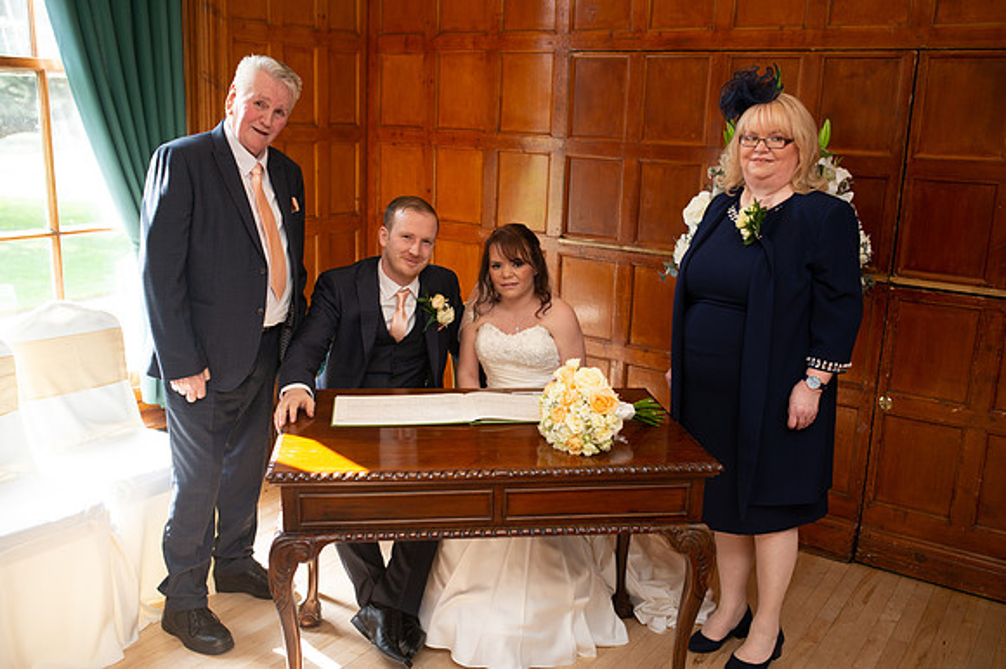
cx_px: 503
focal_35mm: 35
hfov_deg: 54.5
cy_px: 334
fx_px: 977
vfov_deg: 37.8
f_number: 2.8
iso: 160
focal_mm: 35
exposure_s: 1/100
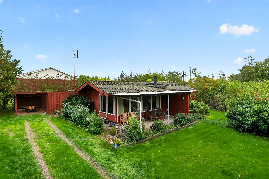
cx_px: 134
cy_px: 90
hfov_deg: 84.0
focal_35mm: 20
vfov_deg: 61.9
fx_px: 149
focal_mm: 20
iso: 400
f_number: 8
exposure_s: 1/30
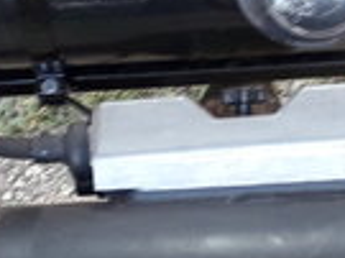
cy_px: 142
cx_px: 204
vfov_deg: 10.6
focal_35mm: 140
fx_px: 1394
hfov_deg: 14.1
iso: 64
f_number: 1.9
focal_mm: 3.6
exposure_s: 1/50
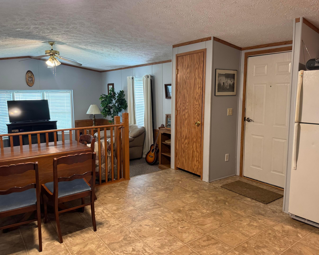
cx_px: 162
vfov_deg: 54.9
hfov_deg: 66.0
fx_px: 245
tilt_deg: -6.8
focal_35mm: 26
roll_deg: -2.2
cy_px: 125
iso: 400
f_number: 1.78
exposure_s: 1/60
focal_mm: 6.76
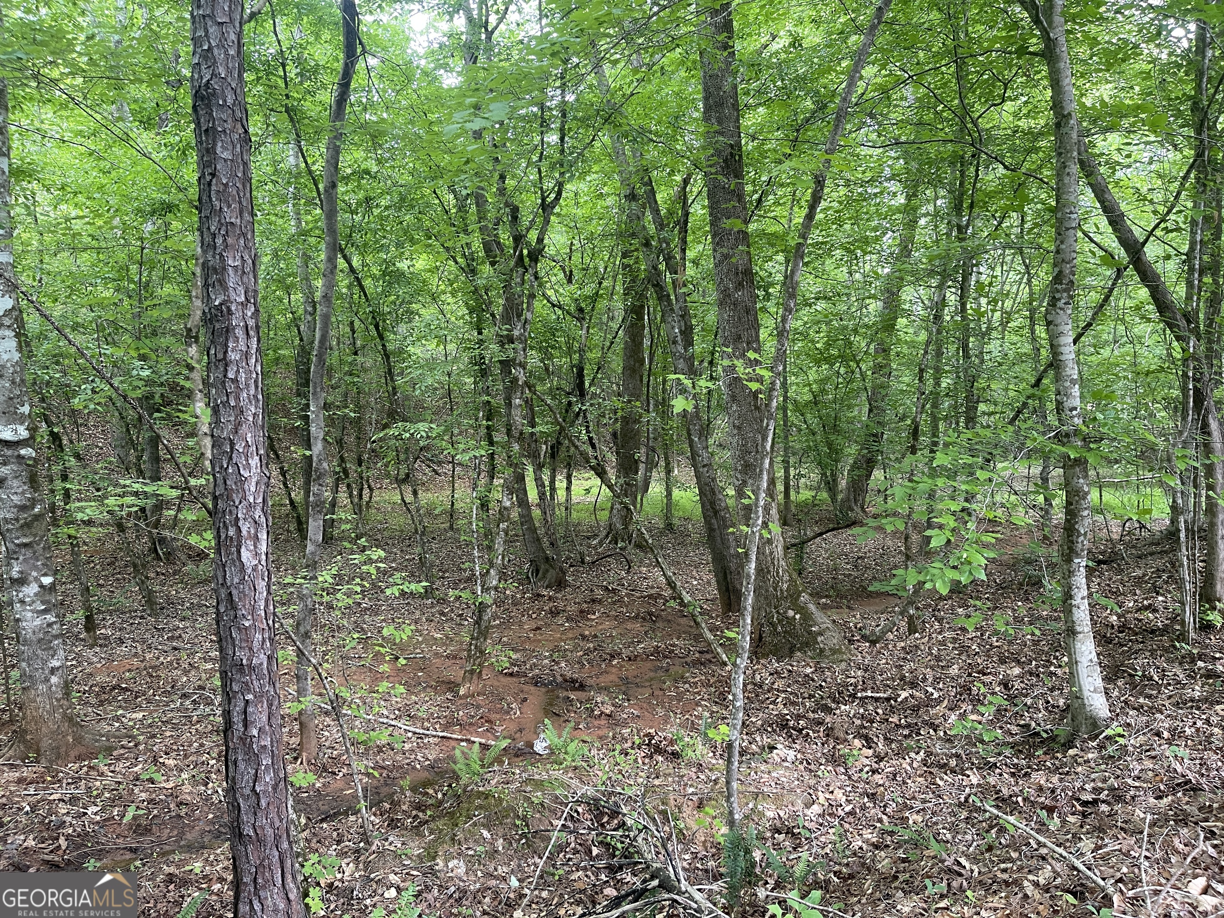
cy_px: 459
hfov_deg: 69.4
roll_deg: -0.5
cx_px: 612
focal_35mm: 25
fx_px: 884
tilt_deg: -5.6
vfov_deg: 54.9
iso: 125
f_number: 1.6
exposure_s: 1/97
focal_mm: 5.1
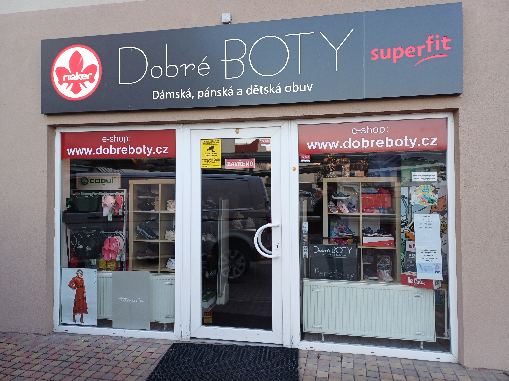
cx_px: 254
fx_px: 368
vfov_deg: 54.9
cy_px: 190
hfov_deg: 69.4
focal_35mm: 25
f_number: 1.8
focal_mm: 4.65
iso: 80
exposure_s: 1/50
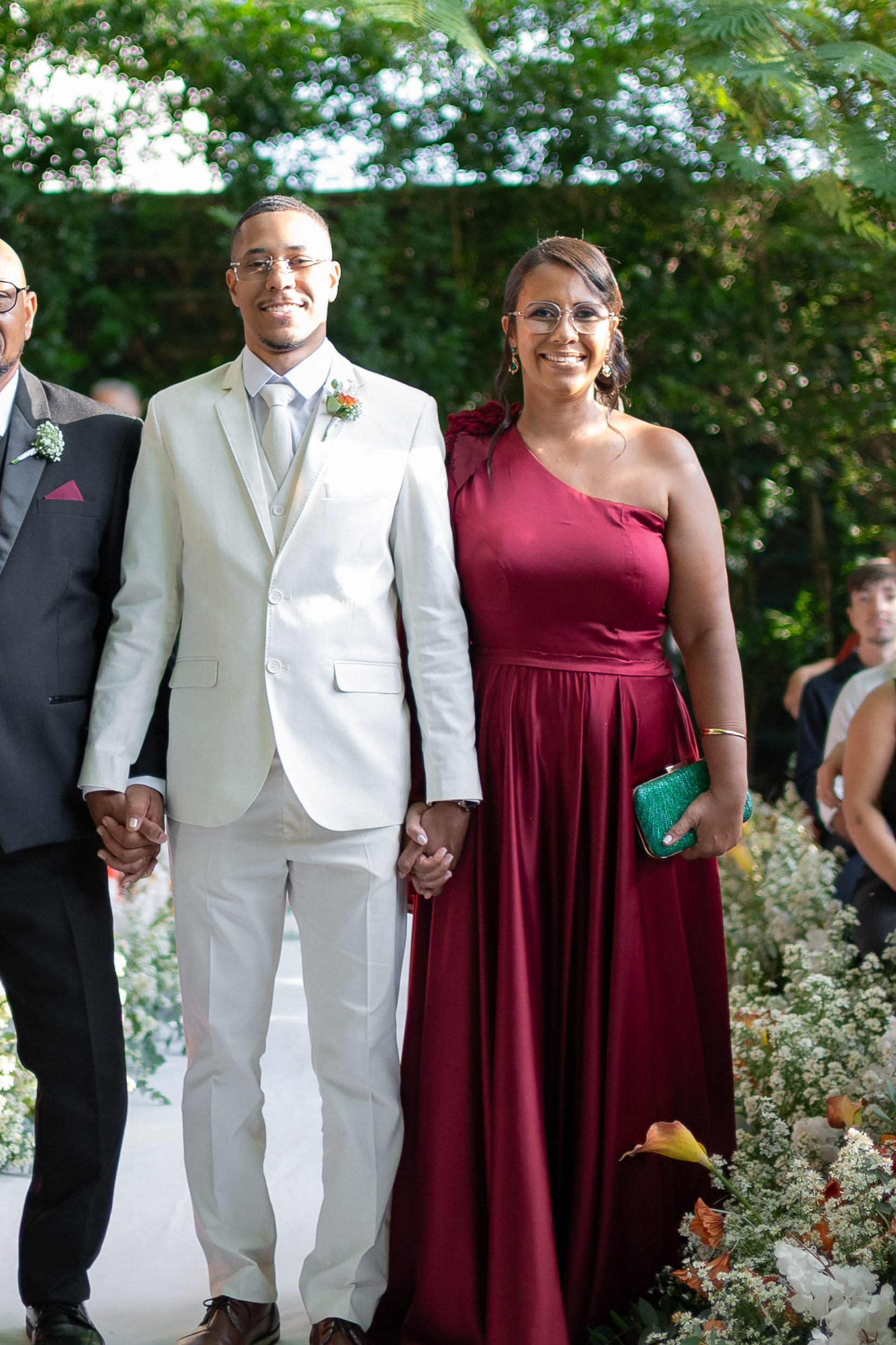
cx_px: 242
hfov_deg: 17.0
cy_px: 487
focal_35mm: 80
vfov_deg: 25.3
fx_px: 2986
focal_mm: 35
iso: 400
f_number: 1.4
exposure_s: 1/1250
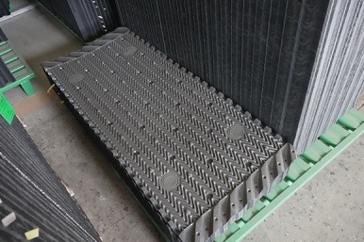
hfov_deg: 63.7
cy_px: 124
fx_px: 293
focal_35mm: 29
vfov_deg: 44.9
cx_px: 187
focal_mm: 28
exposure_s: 1/25
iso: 12800
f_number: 10
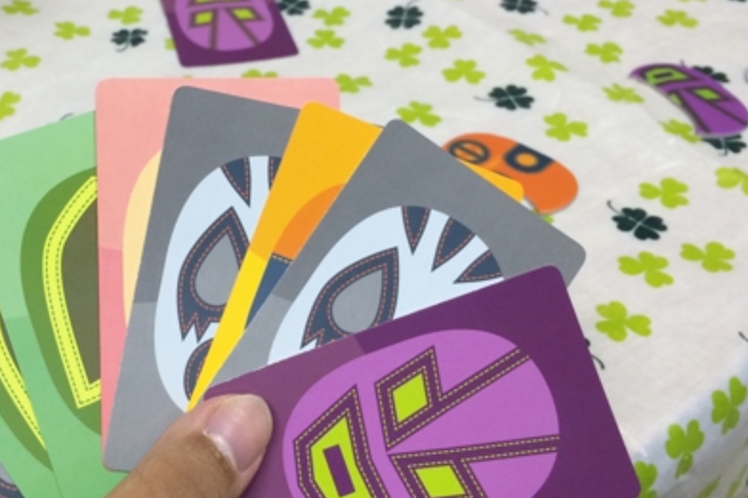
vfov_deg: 26.4
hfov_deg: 38.3
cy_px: 179
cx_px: 223
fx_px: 1059
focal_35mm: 51
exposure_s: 1/30
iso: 80
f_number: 2.2
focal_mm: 4.12
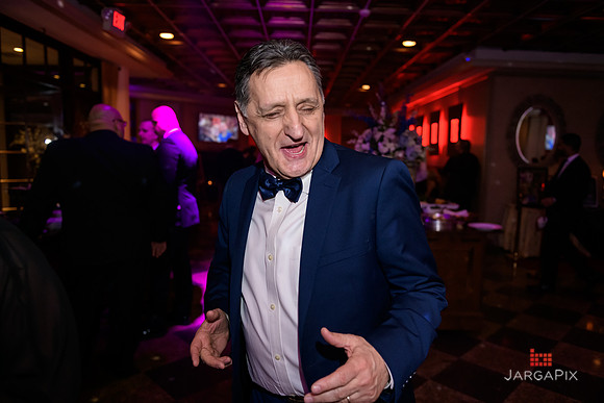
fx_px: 436
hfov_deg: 69.4
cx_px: 302
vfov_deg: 49.6
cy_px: 202
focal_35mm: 26
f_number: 3.2
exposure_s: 1/125
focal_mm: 26
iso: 1600
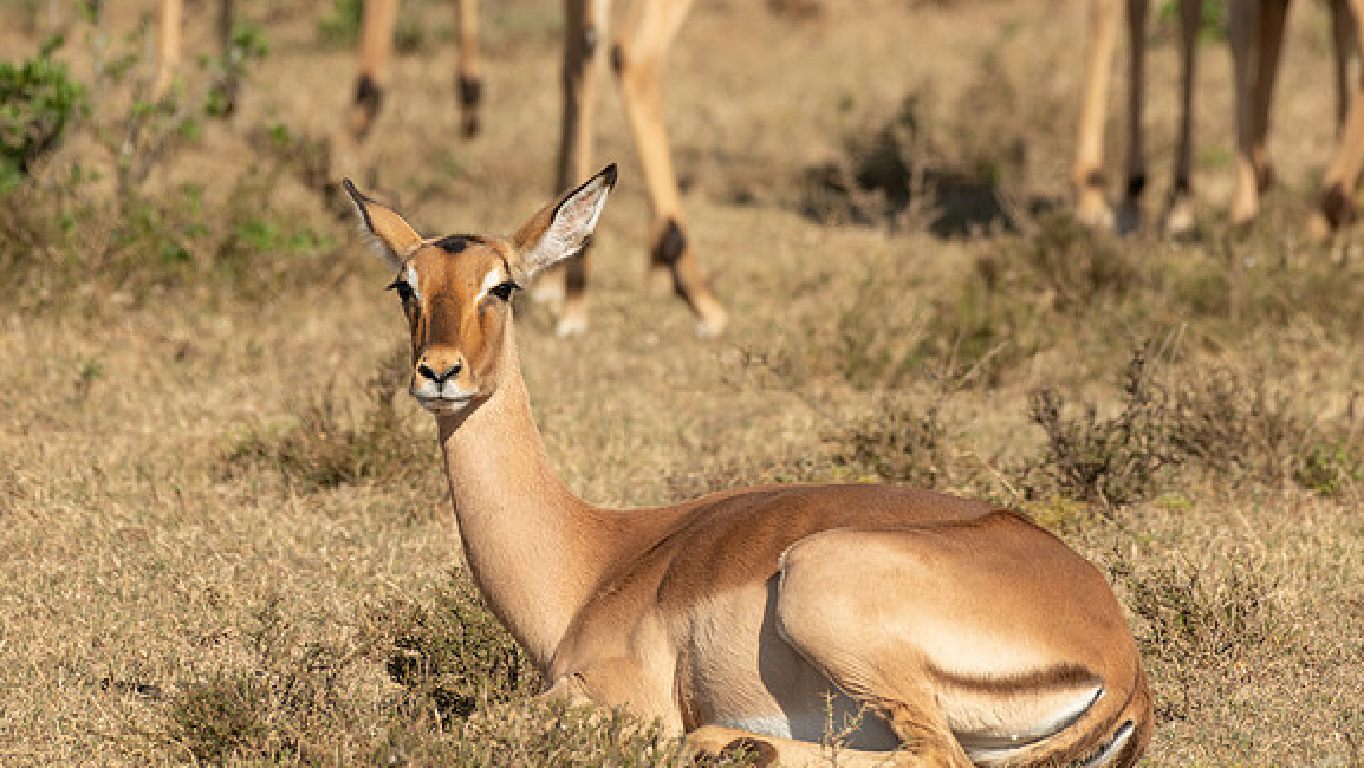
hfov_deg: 2.8
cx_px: 725
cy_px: 252
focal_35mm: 772
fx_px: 27931
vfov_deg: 1.6
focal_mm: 500
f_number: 8
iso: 100
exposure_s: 1/400
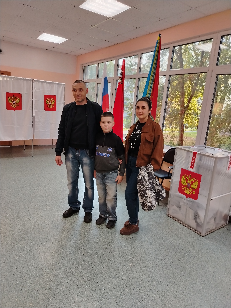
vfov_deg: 71.6
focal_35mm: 24
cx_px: 116
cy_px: 154
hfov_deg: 56.8
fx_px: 214
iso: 356
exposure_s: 1/50
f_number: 1.75
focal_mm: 5.25
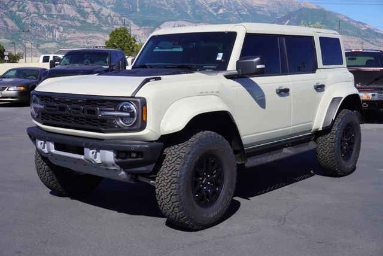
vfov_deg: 28.1
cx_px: 192
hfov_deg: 41.1
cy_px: 128
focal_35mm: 48
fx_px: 511
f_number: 11
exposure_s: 1/160
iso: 100
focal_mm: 32
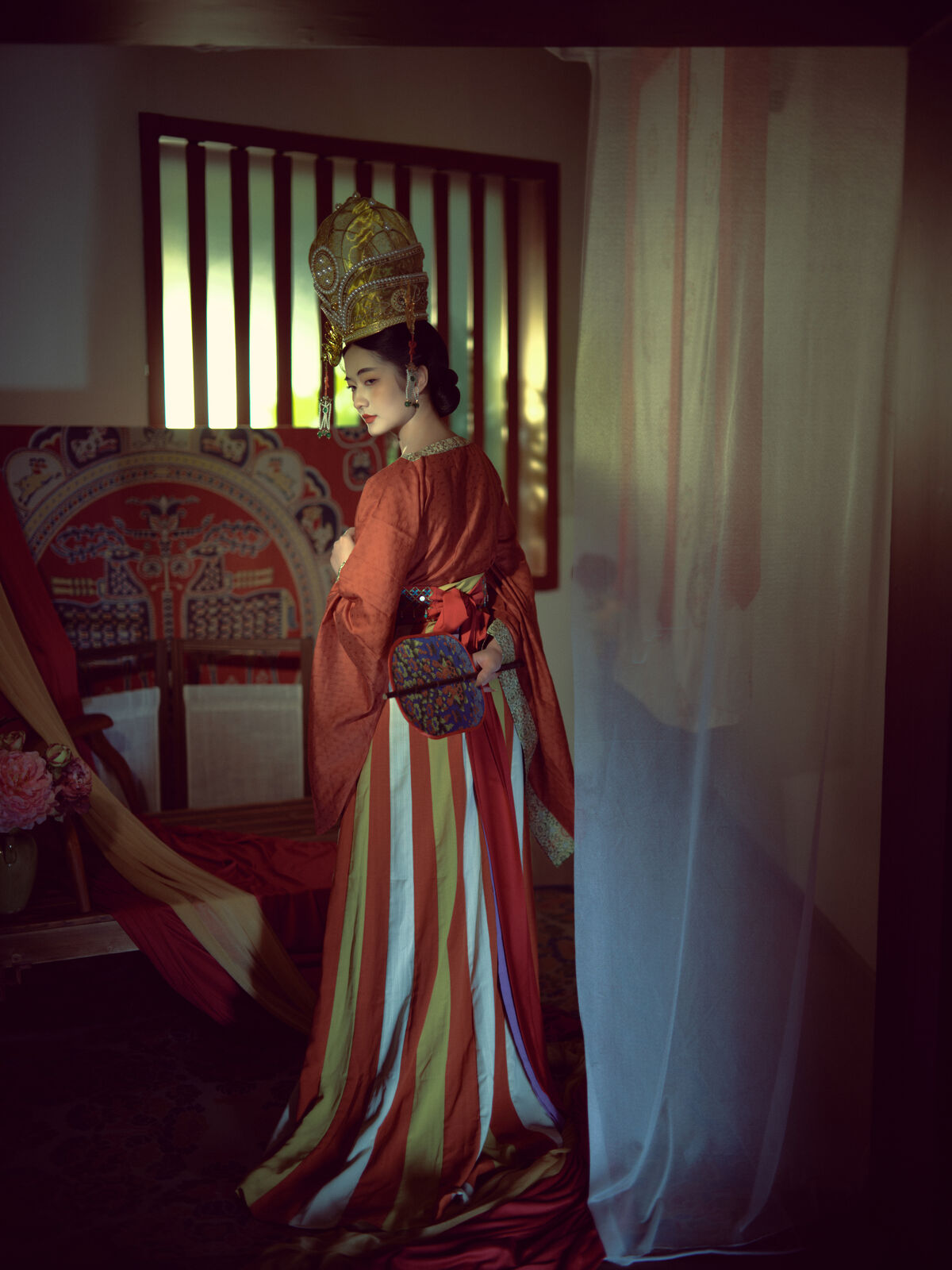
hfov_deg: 36.0
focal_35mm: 40
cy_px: 635
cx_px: 476
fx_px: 1467
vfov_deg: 46.8
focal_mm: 50
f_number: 1.4
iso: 200
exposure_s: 1/250
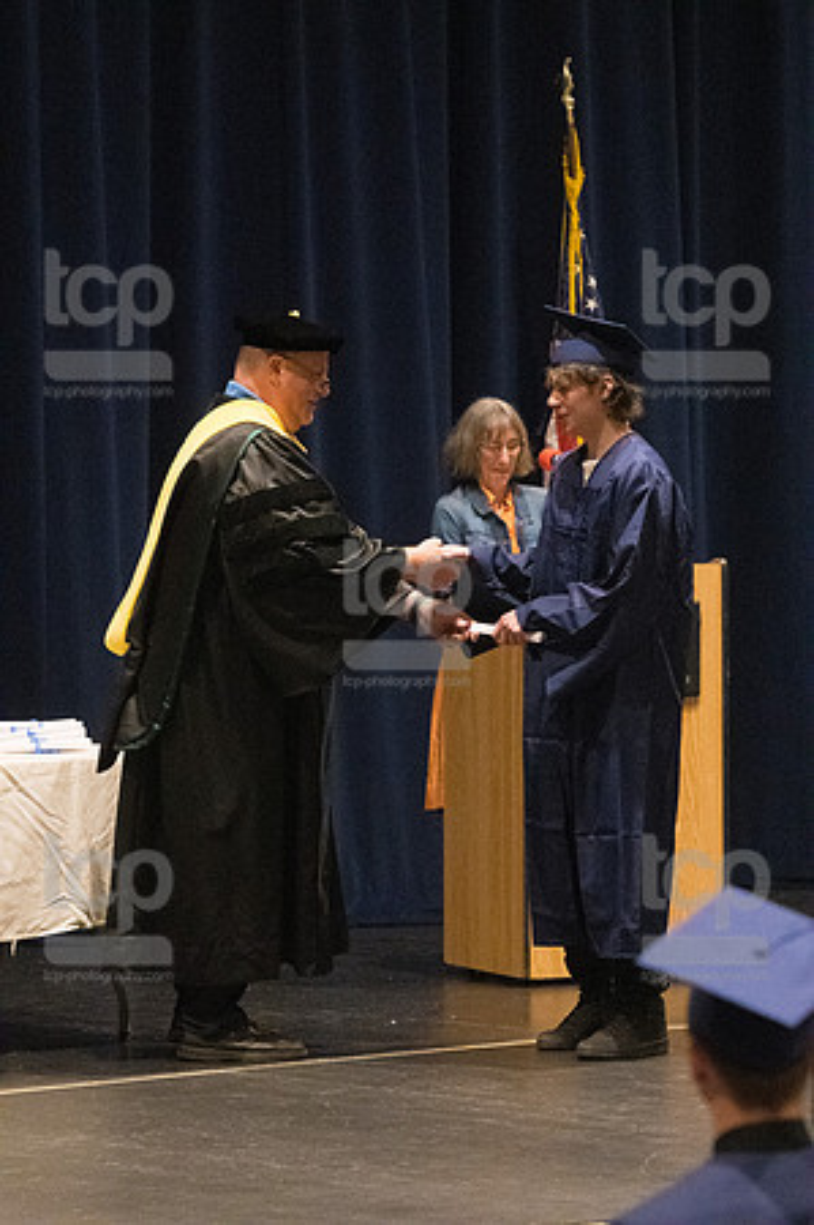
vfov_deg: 10.2
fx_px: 6867
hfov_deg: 6.8
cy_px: 612
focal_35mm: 202
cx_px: 407
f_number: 4.5
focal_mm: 135
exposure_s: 1/250
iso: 8000
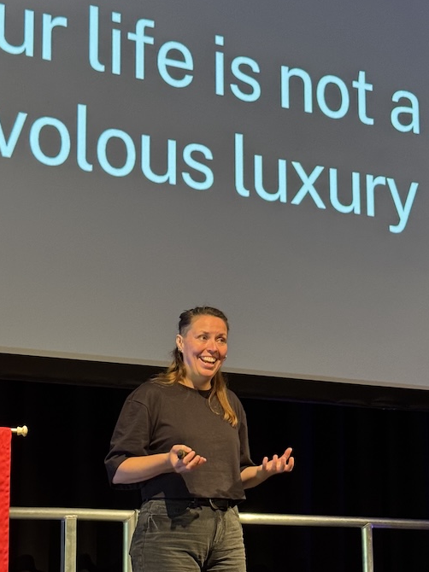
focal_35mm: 86
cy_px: 309
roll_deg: +0.7
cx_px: 188
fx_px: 1422
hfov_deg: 17.2
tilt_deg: +11.1
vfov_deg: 22.8
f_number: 1.78
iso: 250
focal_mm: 6.76
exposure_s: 1/57
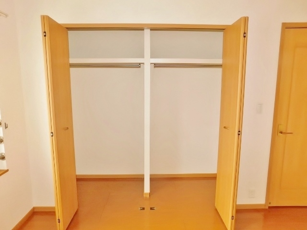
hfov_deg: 73.9
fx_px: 204
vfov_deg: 58.9
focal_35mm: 23
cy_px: 115
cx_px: 154
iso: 200
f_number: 3
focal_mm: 4
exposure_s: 1/30
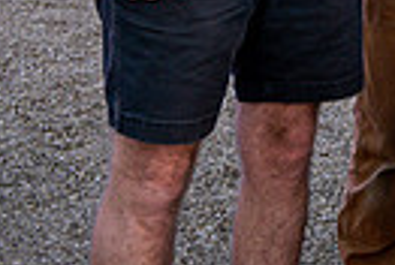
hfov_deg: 11.6
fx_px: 1749
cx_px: 778
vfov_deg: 8.2
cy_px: -276
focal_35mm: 159
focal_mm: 36
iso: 640
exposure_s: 1/500
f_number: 4
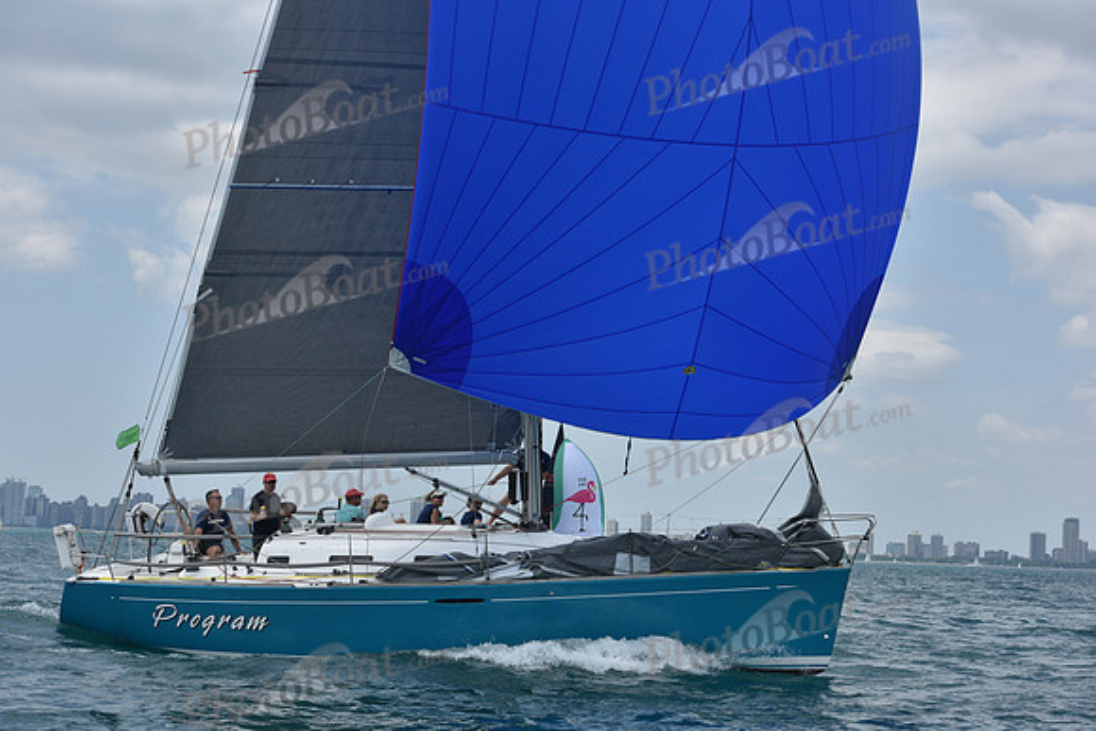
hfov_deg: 28.8
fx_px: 2132
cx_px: 548
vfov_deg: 19.5
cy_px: 366
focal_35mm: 70
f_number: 8
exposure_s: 1/1250
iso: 250
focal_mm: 70
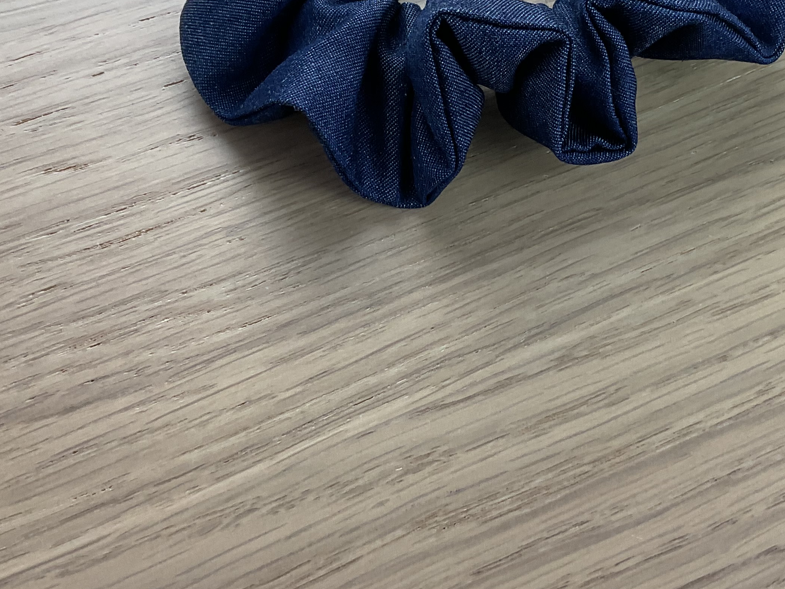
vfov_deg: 25.5
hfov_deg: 34.1
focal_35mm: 56
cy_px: 97
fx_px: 1270
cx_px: 515
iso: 40
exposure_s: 1/100
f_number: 1.8
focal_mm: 3
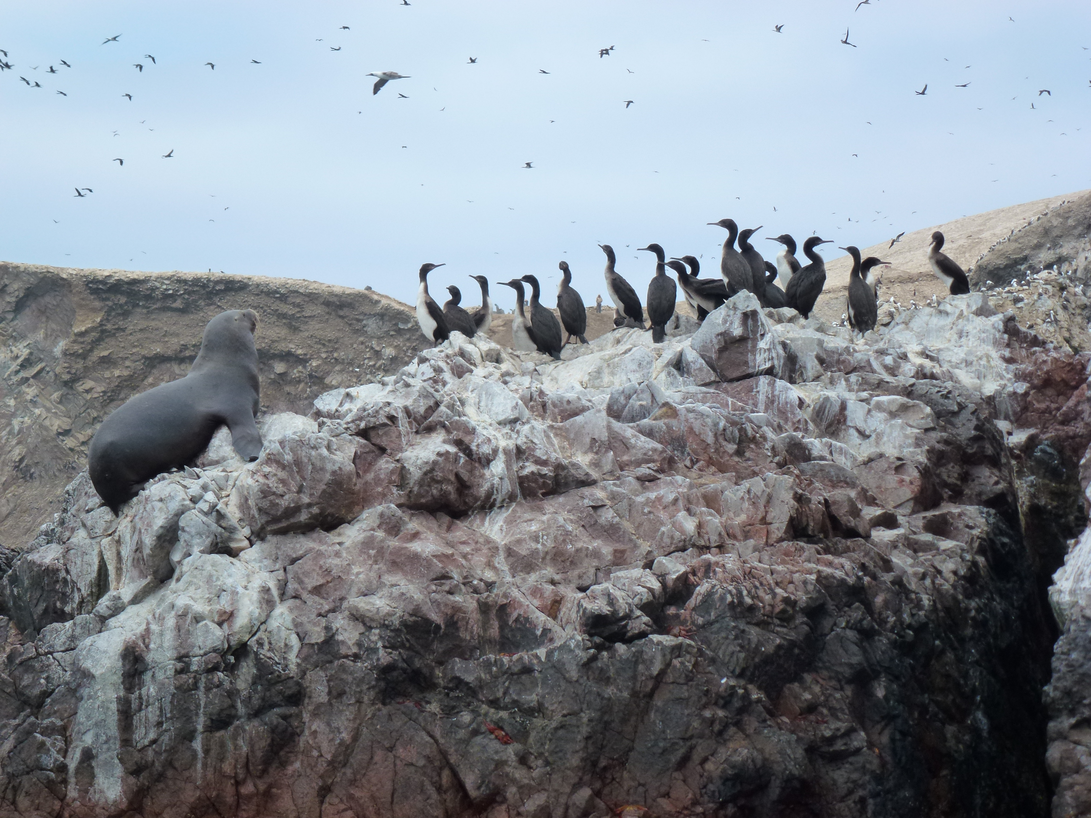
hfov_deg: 18.9
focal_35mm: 104
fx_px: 3278
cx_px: 546
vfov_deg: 14.2
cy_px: 409
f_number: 5
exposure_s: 1/500
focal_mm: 18.7
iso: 160
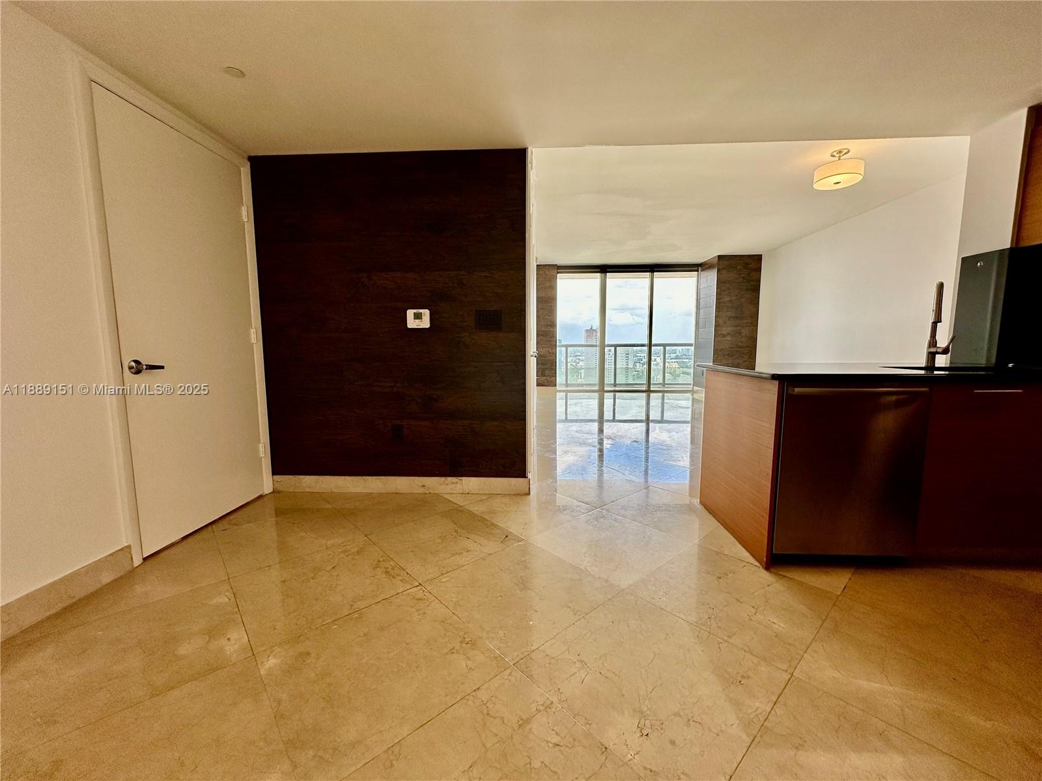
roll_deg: +0.0
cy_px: 390
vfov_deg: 85.7
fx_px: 421
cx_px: 521
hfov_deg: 102.1
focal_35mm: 14
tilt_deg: -6.6
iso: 40
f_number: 2.2
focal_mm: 2.22
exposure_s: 1/122
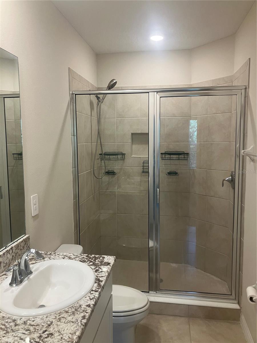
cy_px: 172
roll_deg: +1.0
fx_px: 277
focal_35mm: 28
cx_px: 128
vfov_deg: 63.4
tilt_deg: -6.0
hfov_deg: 49.7
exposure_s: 1/60
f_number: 1.8
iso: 64
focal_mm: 3.99
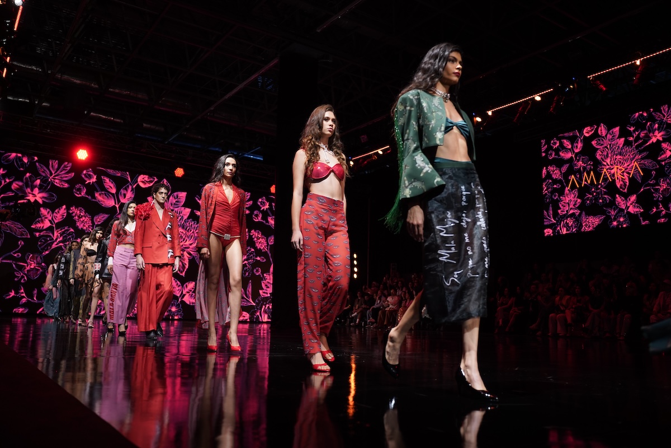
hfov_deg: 63.7
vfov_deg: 45.0
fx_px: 540
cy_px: 224
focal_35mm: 29
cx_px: 336
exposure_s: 1/250
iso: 1000
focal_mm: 29
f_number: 2.8
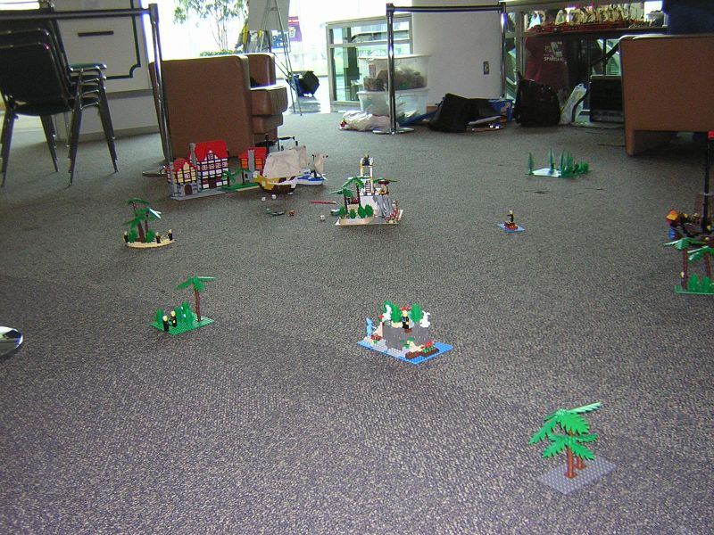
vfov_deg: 39.7
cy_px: 268
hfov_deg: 51.4
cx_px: 357
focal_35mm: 36
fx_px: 743
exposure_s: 1/60.1
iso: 349
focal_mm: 4.7
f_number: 2.6
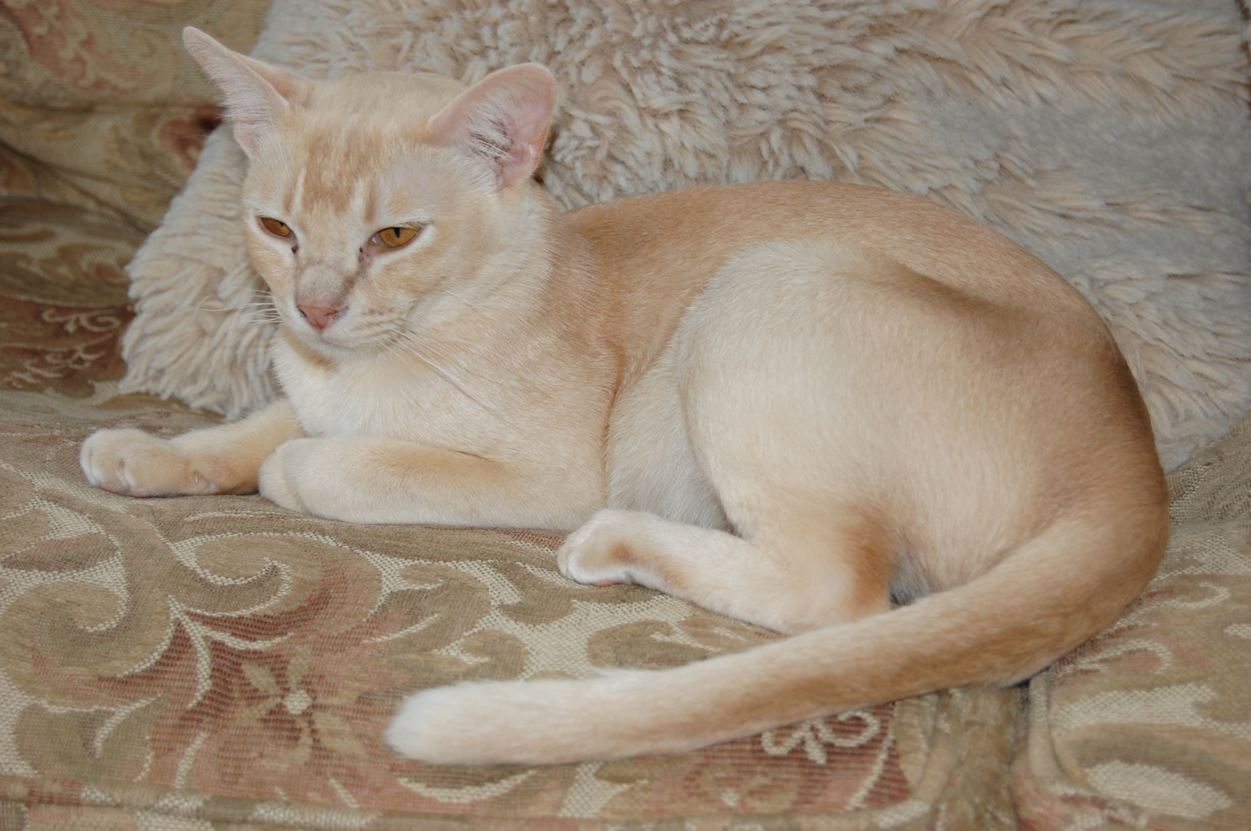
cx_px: 626
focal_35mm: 72
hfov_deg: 28.1
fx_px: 2500
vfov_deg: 18.9
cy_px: 416
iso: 400
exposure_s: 1/60
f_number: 5.6
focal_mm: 48
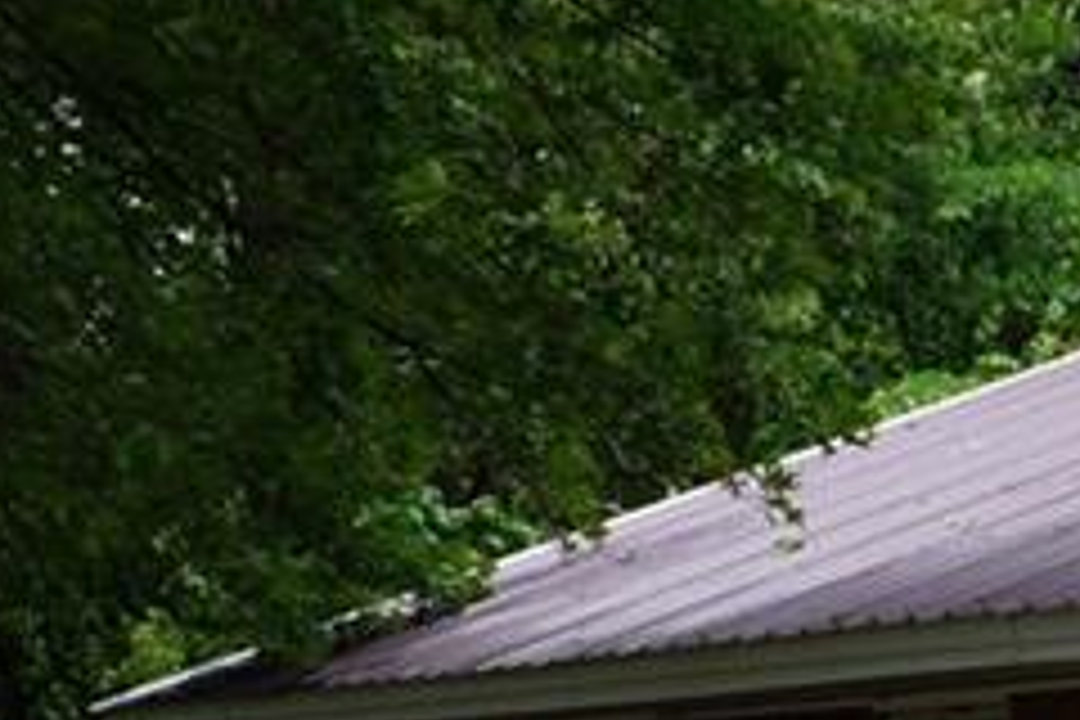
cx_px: 2205
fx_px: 4024
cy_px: 1089
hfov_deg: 13.1
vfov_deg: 9.9
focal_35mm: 134
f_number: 11
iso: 100
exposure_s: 1/80
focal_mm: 21
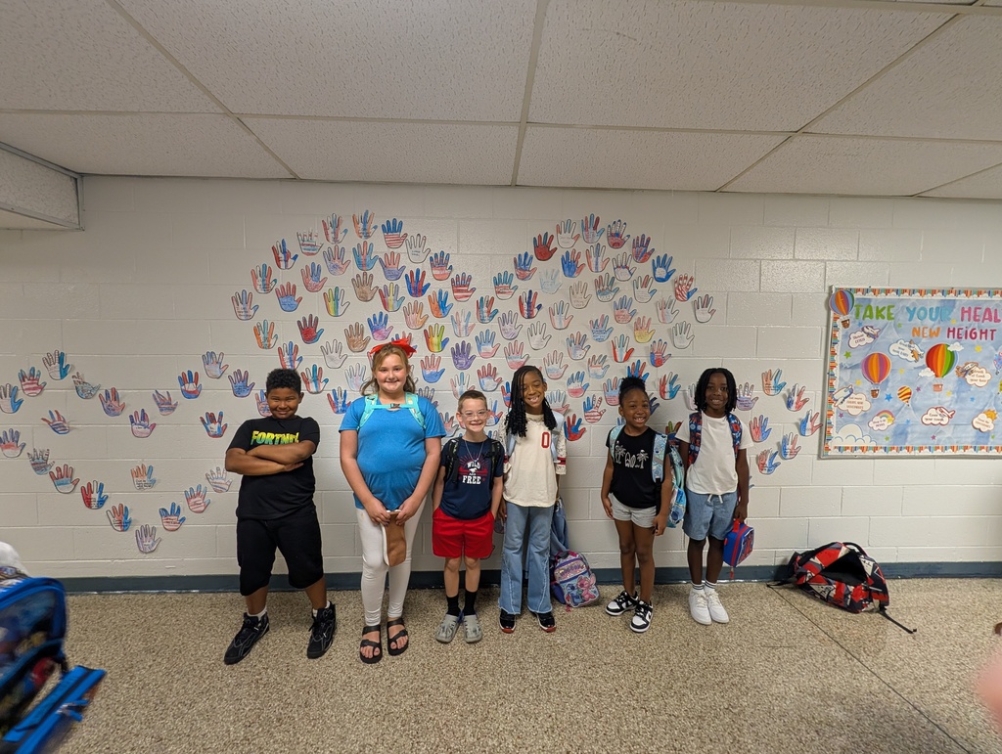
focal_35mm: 12
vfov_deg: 94.6
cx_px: 501
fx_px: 348
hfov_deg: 110.5
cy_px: 377
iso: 239
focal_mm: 2.02
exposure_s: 1/60
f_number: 1.7
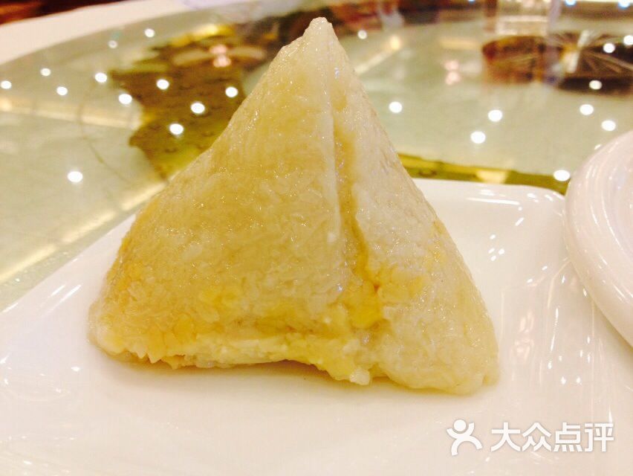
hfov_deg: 52.6
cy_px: 238
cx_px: 316
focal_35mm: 35
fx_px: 640
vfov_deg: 40.7
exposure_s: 1/20
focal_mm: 4.28
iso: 100
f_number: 2.4
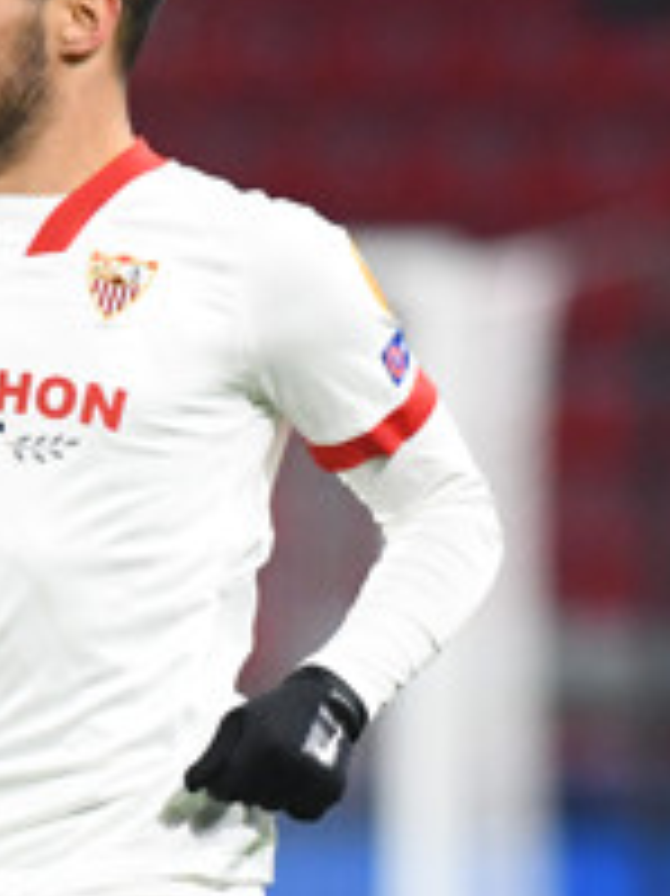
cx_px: 9
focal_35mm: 1450
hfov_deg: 1.0
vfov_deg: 1.4
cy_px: 930
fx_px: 37460
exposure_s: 1/1250
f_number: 4
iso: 4000
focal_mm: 300
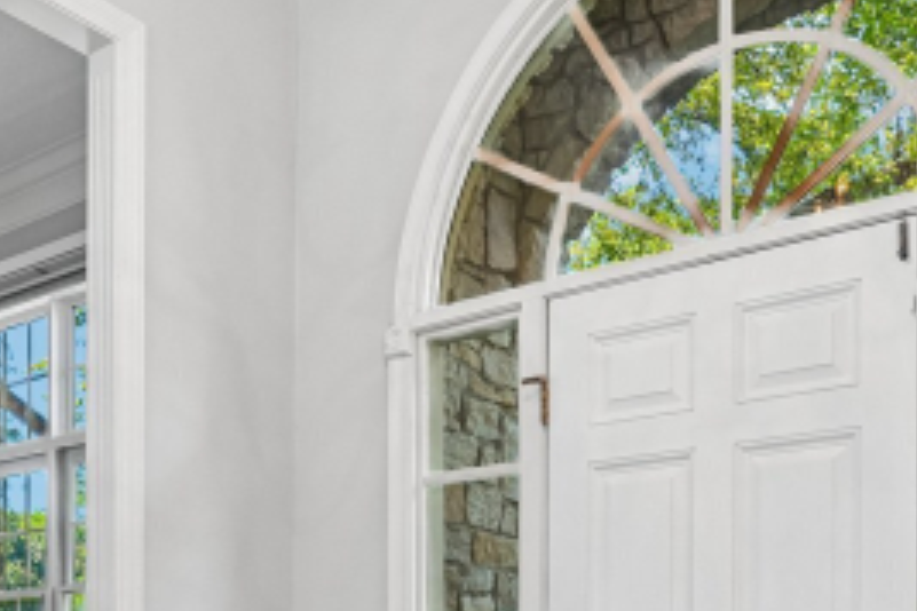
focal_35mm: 45
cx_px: 525
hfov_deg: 43.5
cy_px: 714
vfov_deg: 26.8
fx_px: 1146
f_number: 8
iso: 400
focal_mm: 16
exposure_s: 1/30
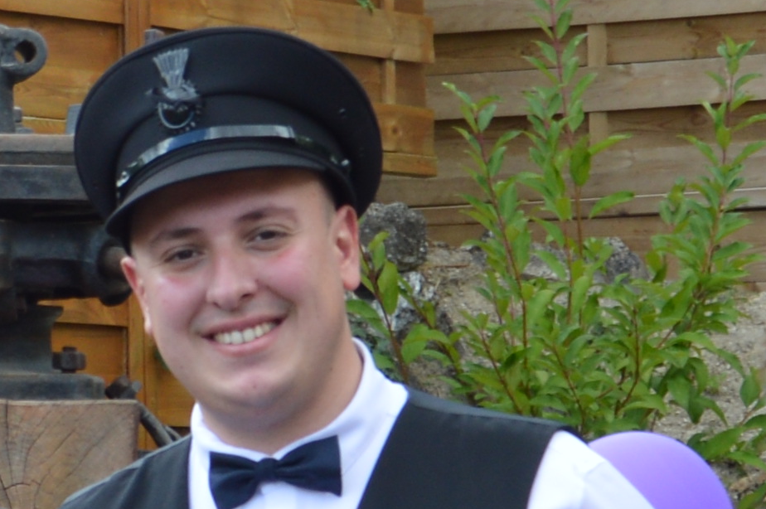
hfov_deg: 7.0
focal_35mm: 293
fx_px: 6228
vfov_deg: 4.7
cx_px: 26
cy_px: 478
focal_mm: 30
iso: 125
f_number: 5.6
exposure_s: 1/125
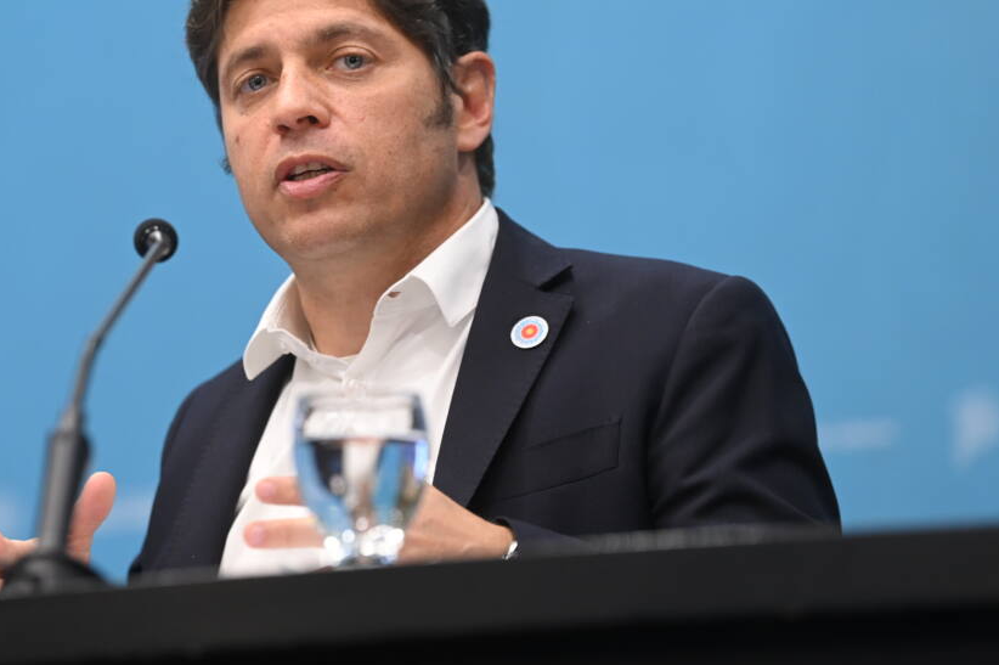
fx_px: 6683
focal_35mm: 241
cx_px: 354
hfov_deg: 8.5
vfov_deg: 5.7
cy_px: 232
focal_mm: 180
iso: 2500
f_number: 3.5
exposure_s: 1/200
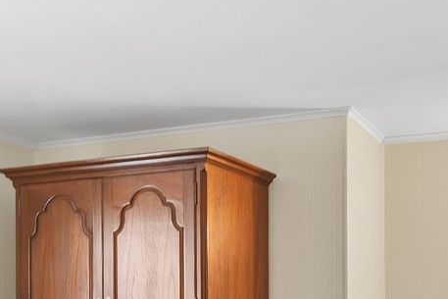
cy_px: 341
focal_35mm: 63
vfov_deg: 20.4
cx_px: 239
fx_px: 784
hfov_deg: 31.9
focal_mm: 16
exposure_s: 2.5
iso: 250
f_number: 9
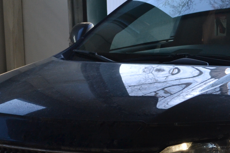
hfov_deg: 17.2
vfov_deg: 11.6
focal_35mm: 118
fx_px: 754
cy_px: 129
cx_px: 183
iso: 450
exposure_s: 1/500
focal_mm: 28
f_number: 4.5
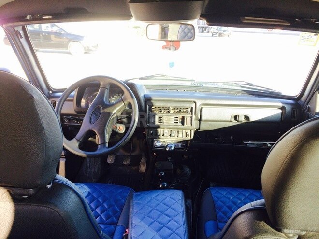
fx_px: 267
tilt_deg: -20.6
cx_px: 160
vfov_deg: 48.2
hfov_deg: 61.7
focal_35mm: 29
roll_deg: -0.7
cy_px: 120
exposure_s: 1/100
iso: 64
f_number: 2.2
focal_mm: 4.15
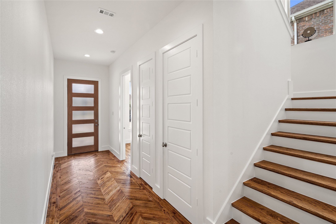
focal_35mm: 16
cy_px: 112
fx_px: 149
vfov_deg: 73.7
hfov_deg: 96.7
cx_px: 168
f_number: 10
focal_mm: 16
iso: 250
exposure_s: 1.6
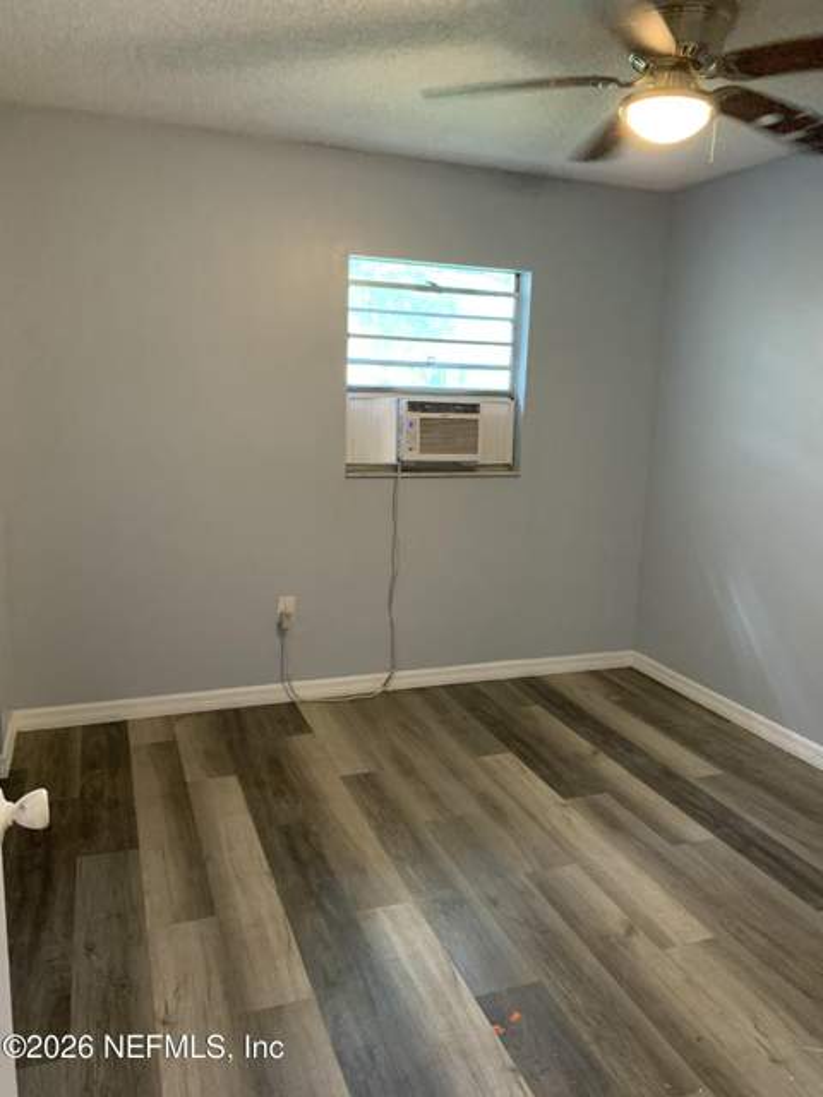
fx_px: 824
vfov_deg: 67.3
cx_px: 412
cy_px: 548
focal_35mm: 26
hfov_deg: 53.1
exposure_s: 1/30
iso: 320
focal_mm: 4.25
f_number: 1.8
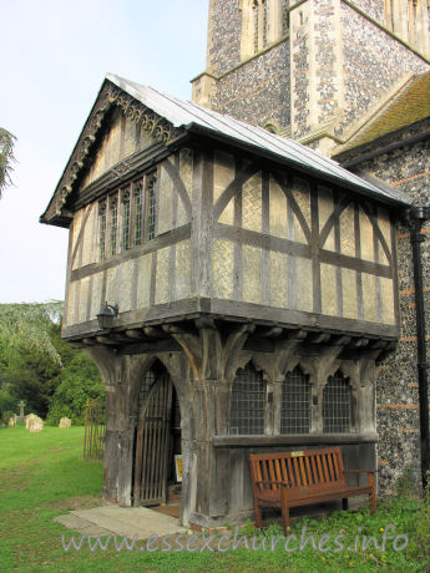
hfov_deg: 40.7
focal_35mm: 35
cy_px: 286
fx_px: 580
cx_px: 215
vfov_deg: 52.6
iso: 50
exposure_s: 1/132
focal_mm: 8.9
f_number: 4.5
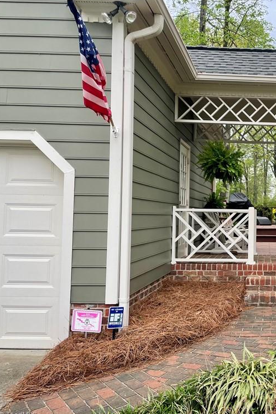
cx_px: 280
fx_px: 425
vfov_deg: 51.9
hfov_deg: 32.8
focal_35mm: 37
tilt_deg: +2.0
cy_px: 208
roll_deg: -1.4
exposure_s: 1/287
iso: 32
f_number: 1.6
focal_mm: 4.2
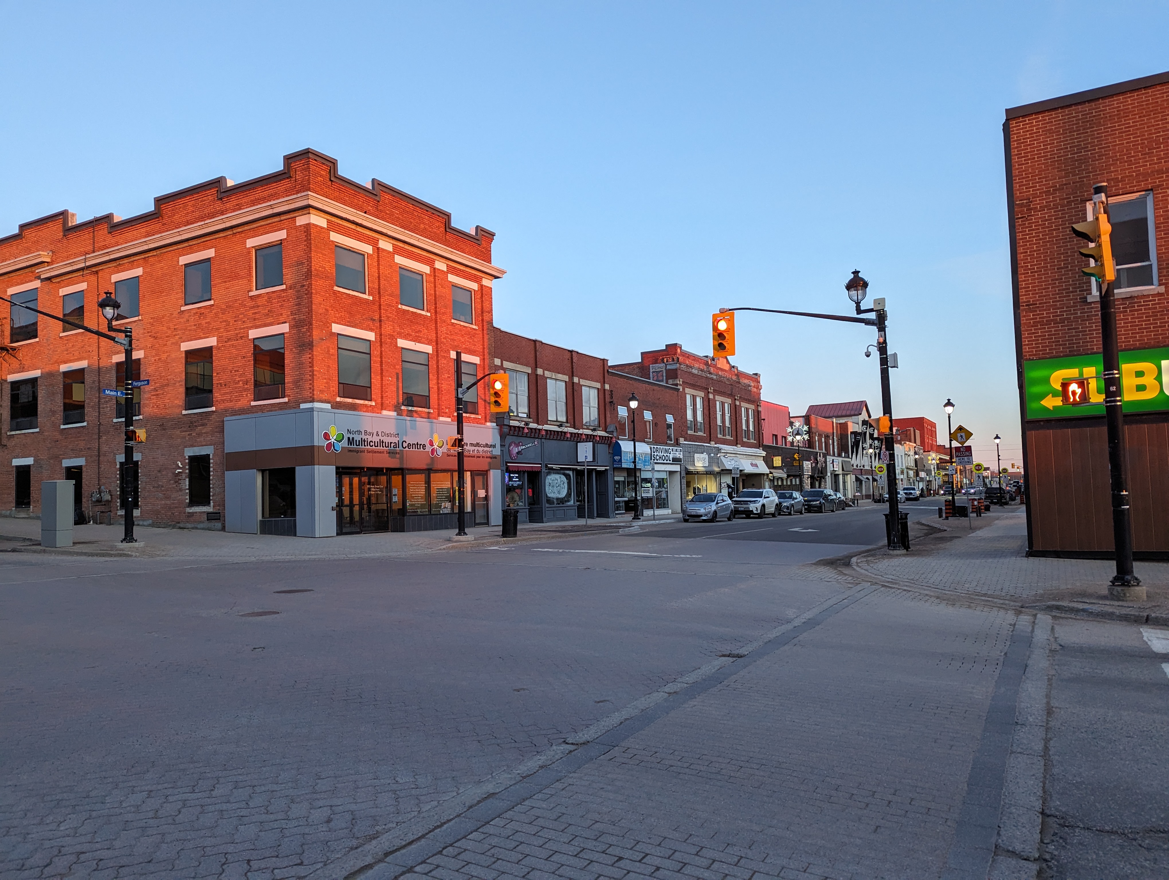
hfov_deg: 71.5
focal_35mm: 24
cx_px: 584
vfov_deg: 56.9
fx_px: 812
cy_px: 440
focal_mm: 6.81
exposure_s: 1/426
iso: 348
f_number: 1.85
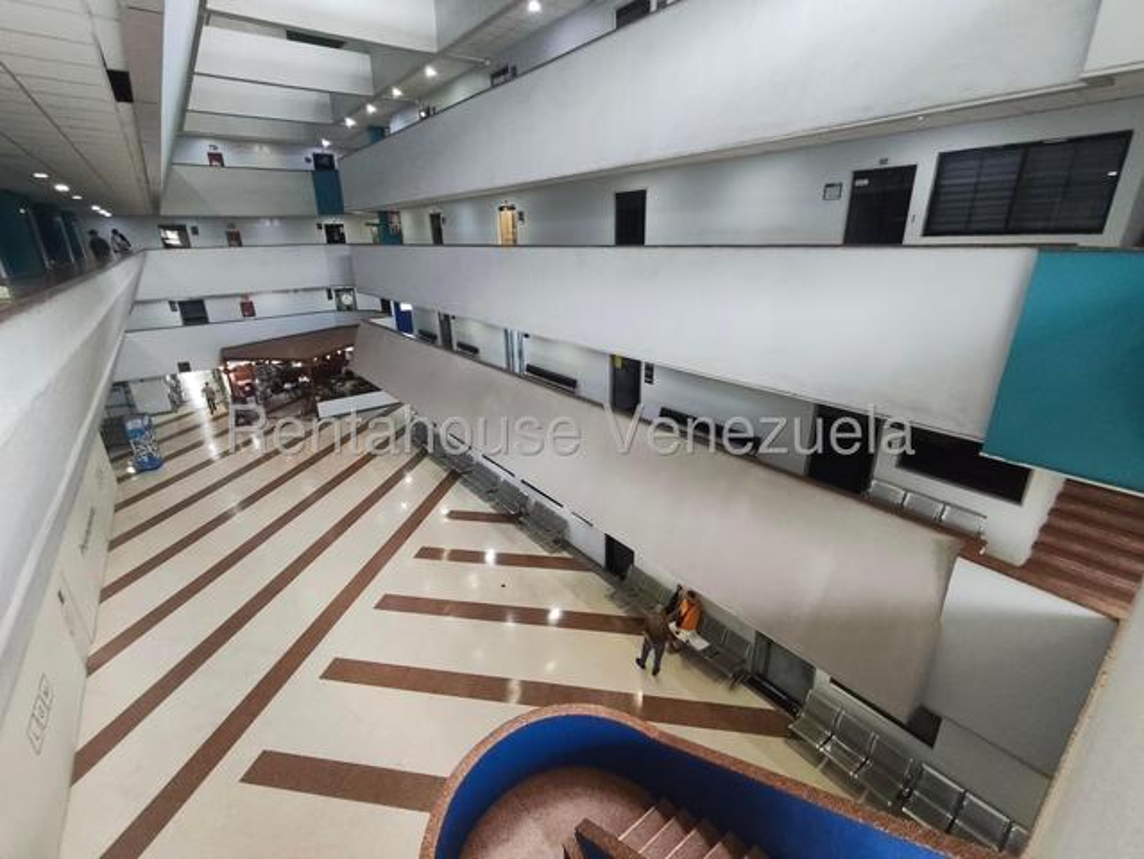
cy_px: 430
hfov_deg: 98.1
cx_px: 572
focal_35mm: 15
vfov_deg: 81.8
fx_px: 496
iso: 500
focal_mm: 1.65
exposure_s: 1/50
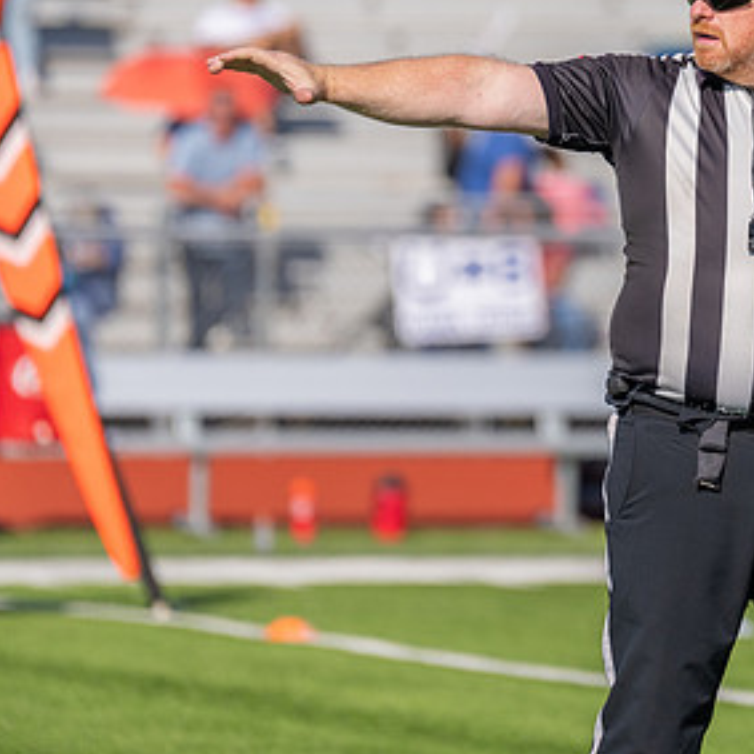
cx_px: 686
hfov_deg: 3.8
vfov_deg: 3.8
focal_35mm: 456
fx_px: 11237
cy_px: 267
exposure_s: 1/4000
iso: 160
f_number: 3.2
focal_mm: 200
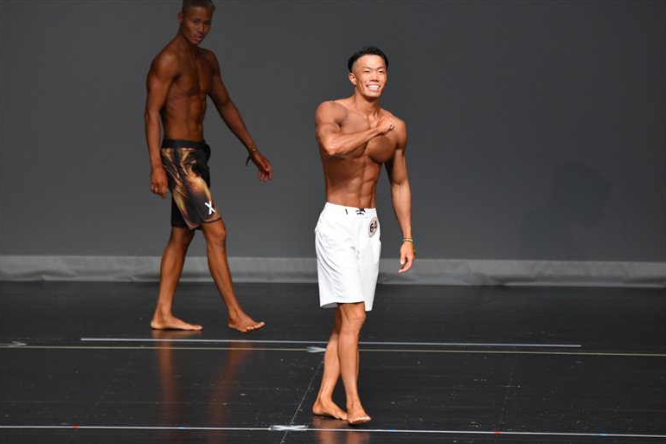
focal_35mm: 317
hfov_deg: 6.5
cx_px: 332
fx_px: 5863
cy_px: 222
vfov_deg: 4.3
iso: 2500
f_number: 5.6
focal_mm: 210
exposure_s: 1/400
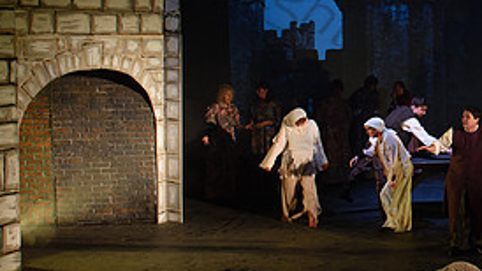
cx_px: 512
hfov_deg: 29.6
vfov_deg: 18.4
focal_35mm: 65
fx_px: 831
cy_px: 76
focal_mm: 24
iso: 1000
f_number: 3.5
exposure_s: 1/60
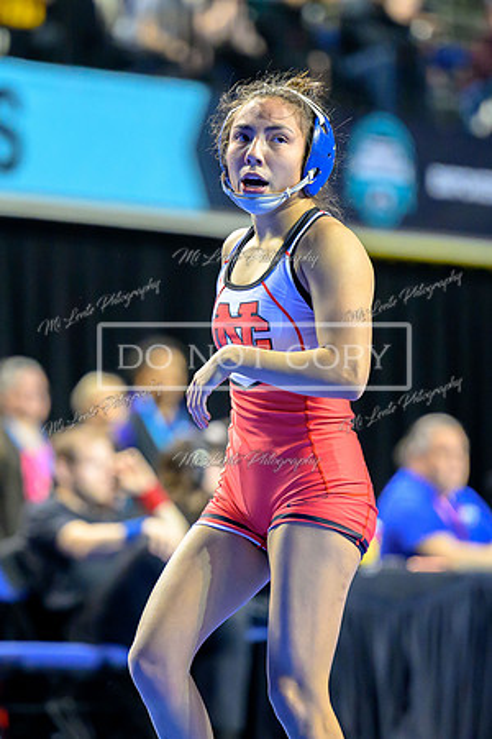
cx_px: 247
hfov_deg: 4.3
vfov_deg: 6.4
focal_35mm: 322
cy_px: 345
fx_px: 6596
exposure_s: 1/800
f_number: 2.8
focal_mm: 180
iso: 5000
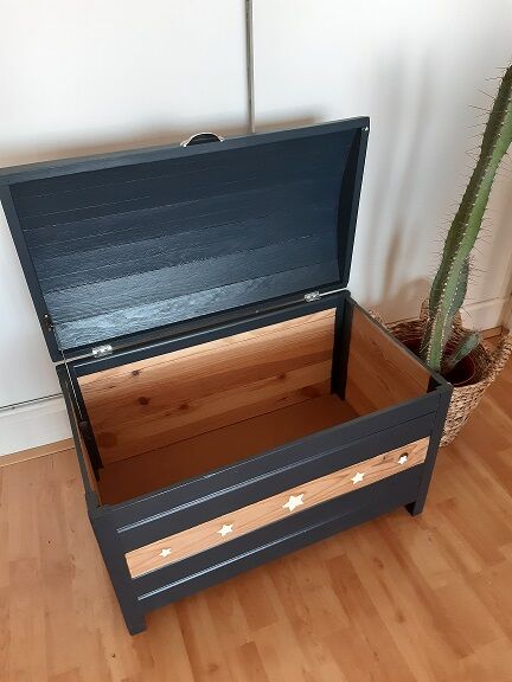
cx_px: 256
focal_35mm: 26
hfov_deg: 53.1
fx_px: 513
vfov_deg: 67.3
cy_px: 341
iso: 125
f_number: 1.7
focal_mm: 3.92
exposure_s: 1/50
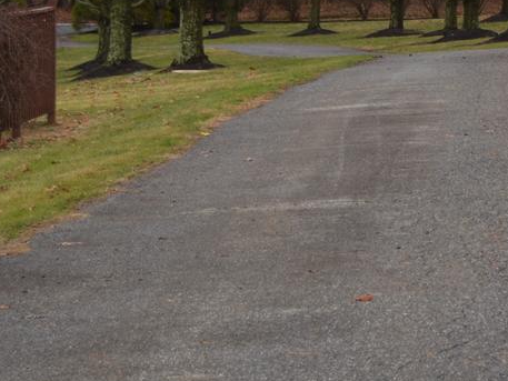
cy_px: -111
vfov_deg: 8.7
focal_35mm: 168
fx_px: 2466
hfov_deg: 11.2
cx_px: 836
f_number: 4.2
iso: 110
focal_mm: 26
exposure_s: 1/200
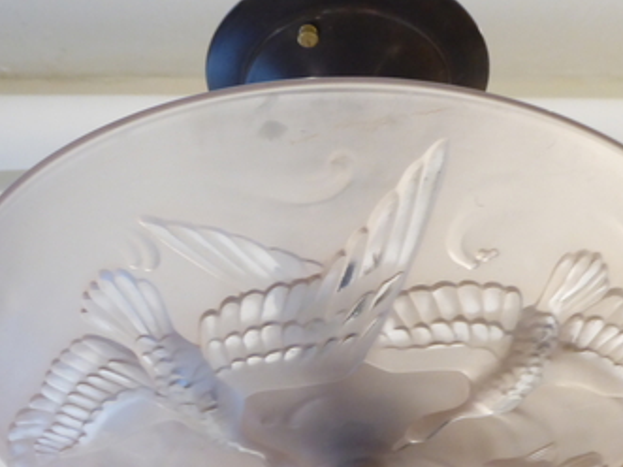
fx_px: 1763
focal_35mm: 98
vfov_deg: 15.0
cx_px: 365
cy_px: 369
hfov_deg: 20.0
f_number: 4.1
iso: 400
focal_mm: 9.6
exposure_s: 1/15
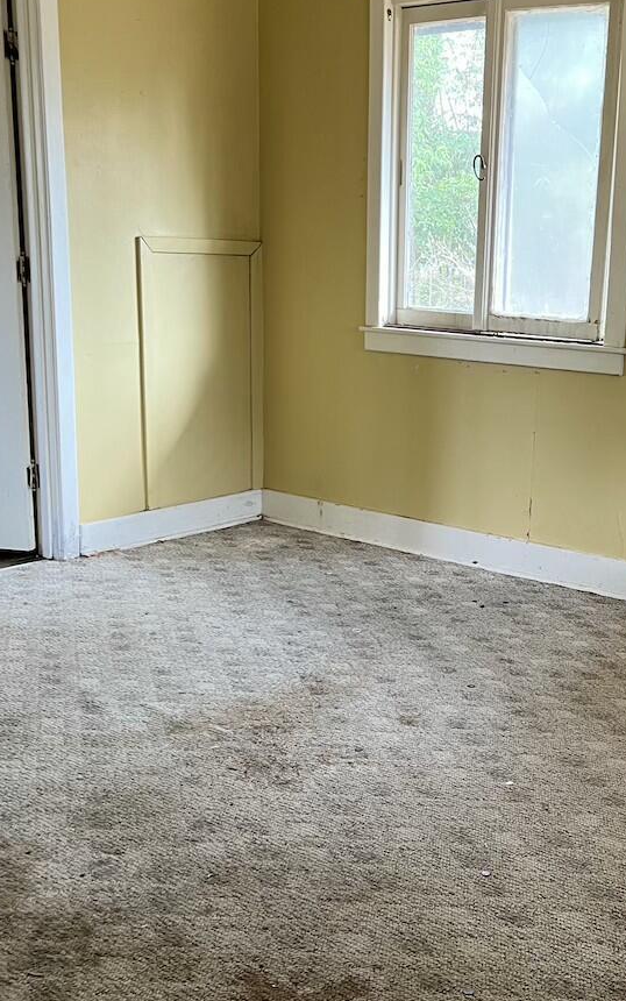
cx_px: 493
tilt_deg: -11.8
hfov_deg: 30.6
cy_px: 506
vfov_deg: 48.2
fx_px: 1118
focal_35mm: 41
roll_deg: -1.6
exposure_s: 1/60
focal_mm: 5.7
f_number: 1.5
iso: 160
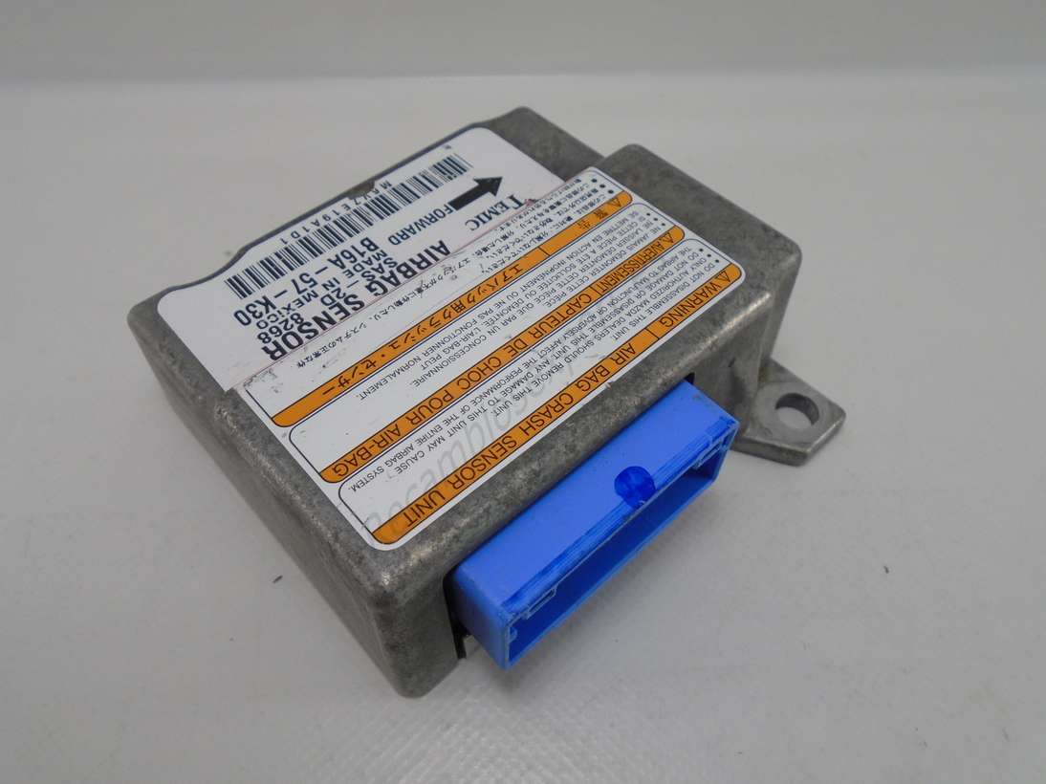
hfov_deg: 67.3
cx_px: 523
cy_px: 392
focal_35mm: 26
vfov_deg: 53.0
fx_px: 785
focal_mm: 4.6
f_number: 3.2
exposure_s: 1/200
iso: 100
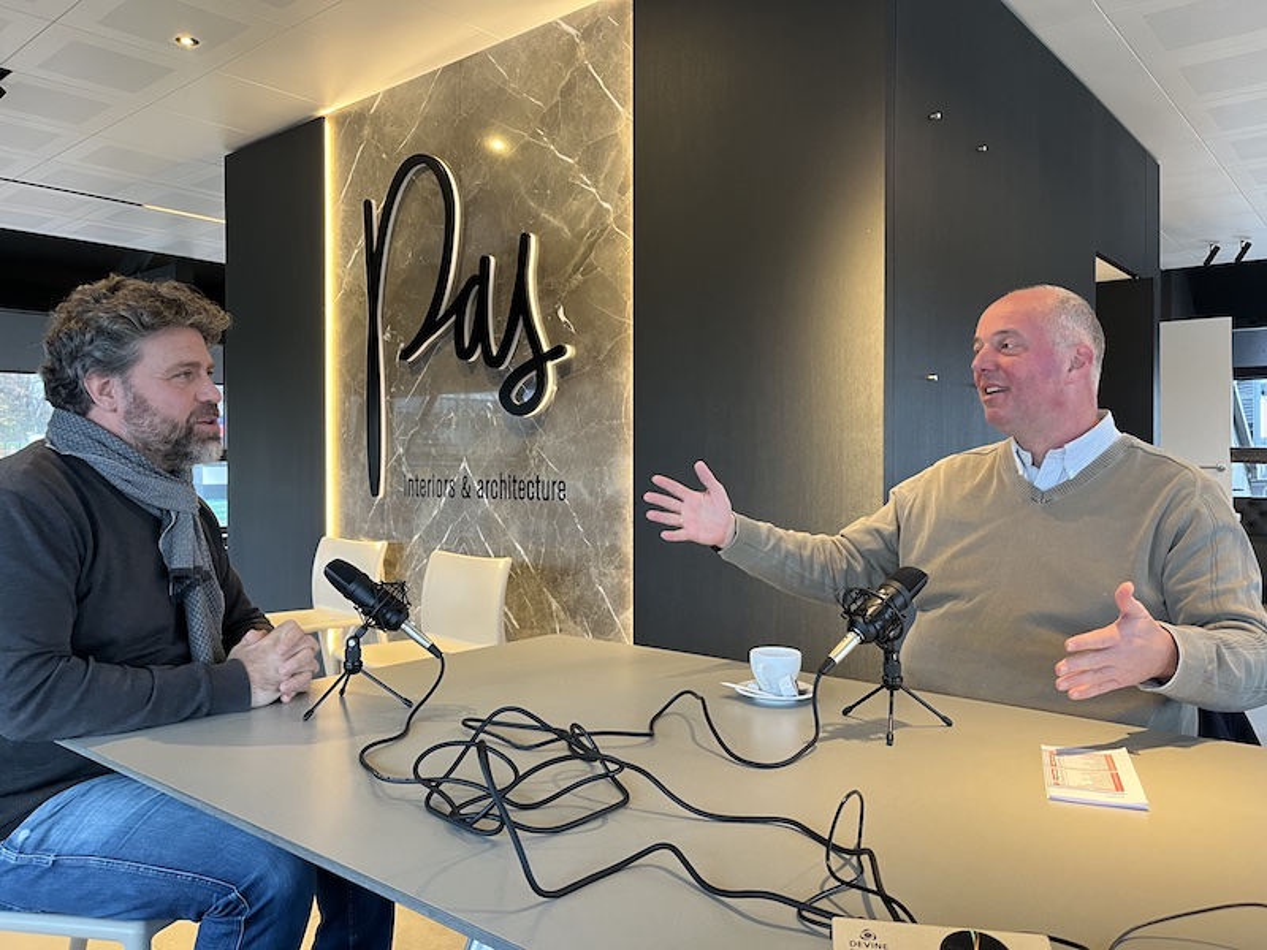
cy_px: 475
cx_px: 634
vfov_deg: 53.1
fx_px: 952
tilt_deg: -0.4
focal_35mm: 26
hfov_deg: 67.3
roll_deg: +0.6
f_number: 1.6
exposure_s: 1/50
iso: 200
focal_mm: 5.1
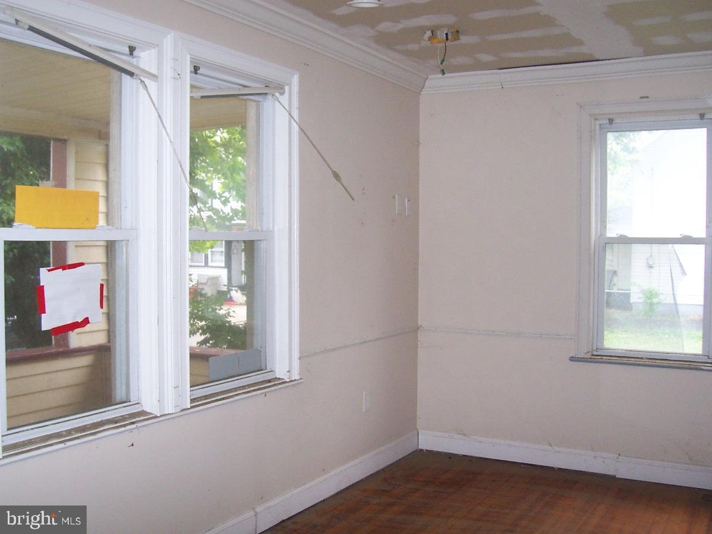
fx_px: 761
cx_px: 356
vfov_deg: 38.7
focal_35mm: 37
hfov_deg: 50.1
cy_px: 267
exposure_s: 1/60
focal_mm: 5.6
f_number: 2.8
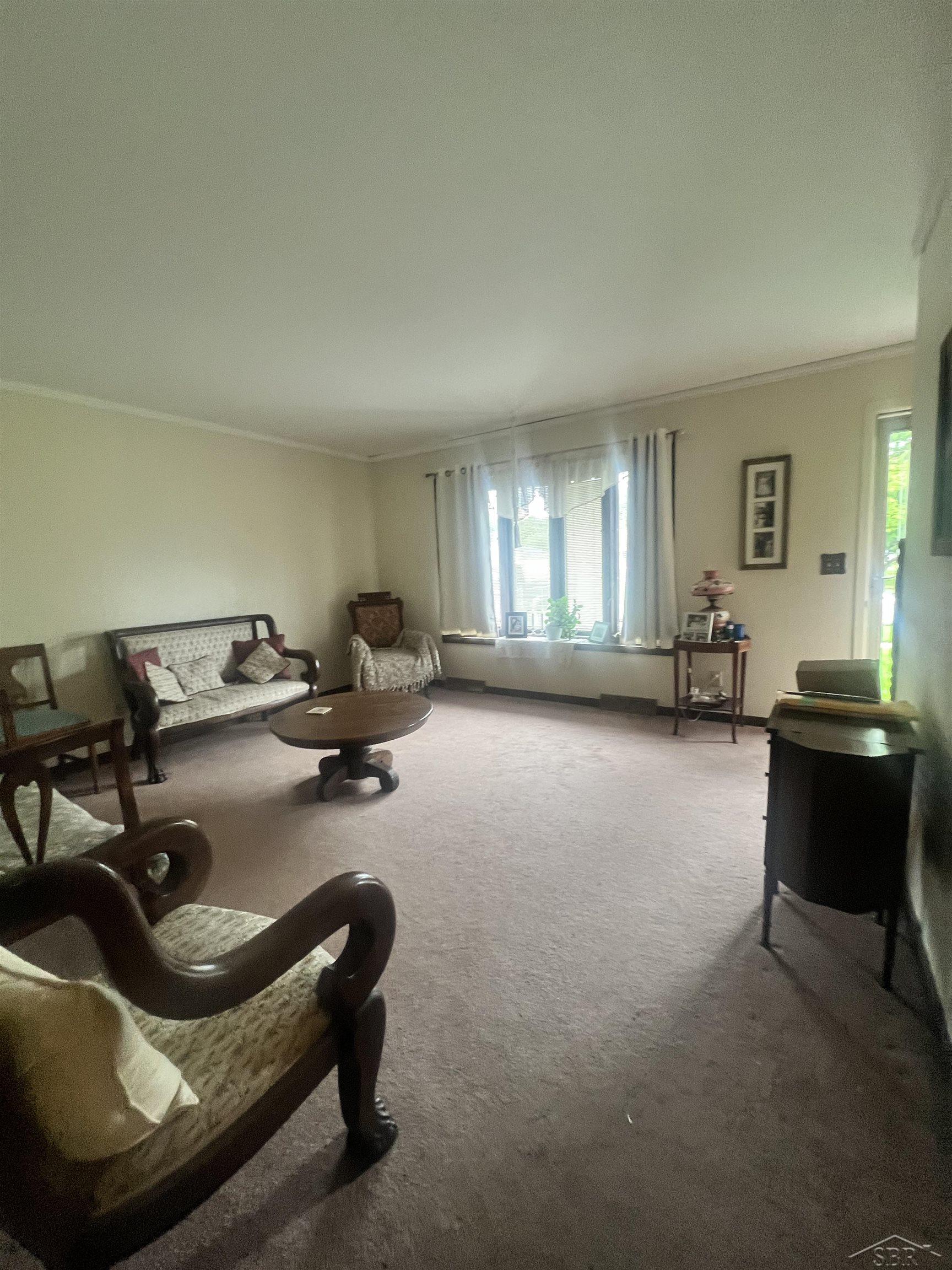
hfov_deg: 89.9
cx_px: 476
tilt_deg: -10.3
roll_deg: +2.5
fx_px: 477
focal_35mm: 13
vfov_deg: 106.2
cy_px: 635
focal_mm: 1.57
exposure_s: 1/60
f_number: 1.8
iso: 200
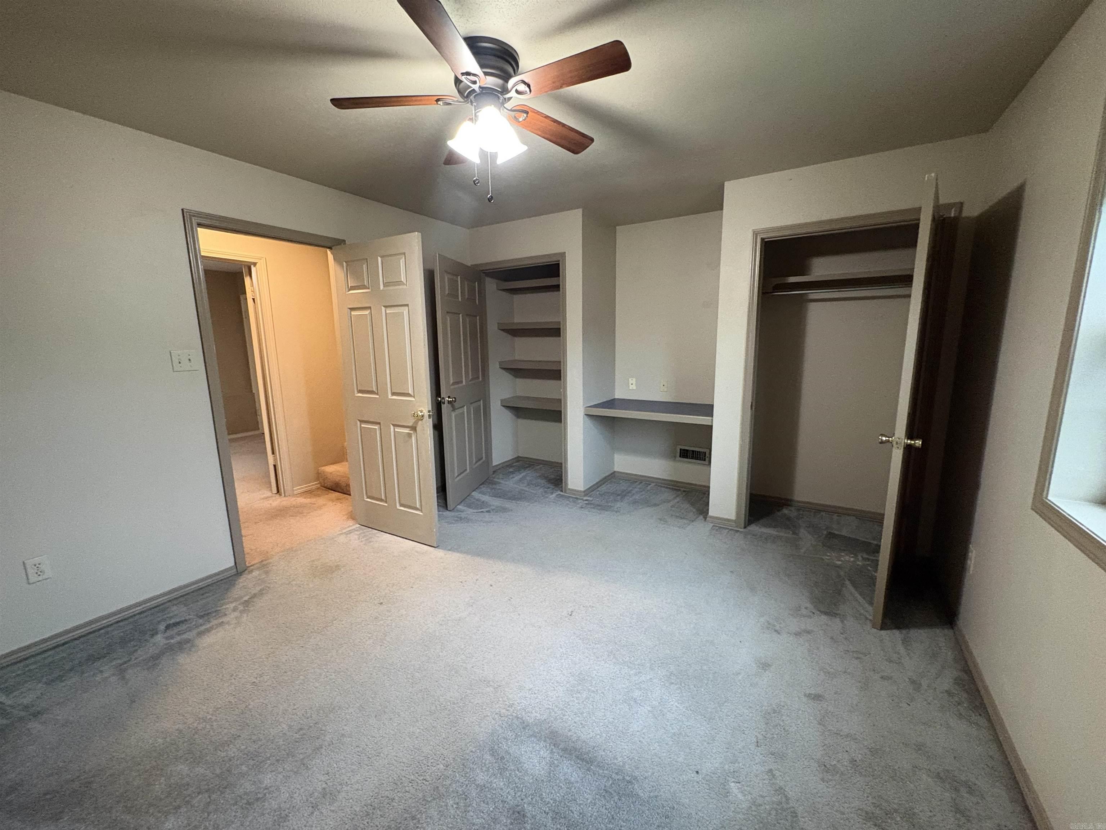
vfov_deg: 85.7
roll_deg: +1.5
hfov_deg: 102.1
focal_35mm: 14
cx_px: 553
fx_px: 447
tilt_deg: -9.2
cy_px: 415
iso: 640
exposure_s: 1/40
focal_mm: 2.22
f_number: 2.2
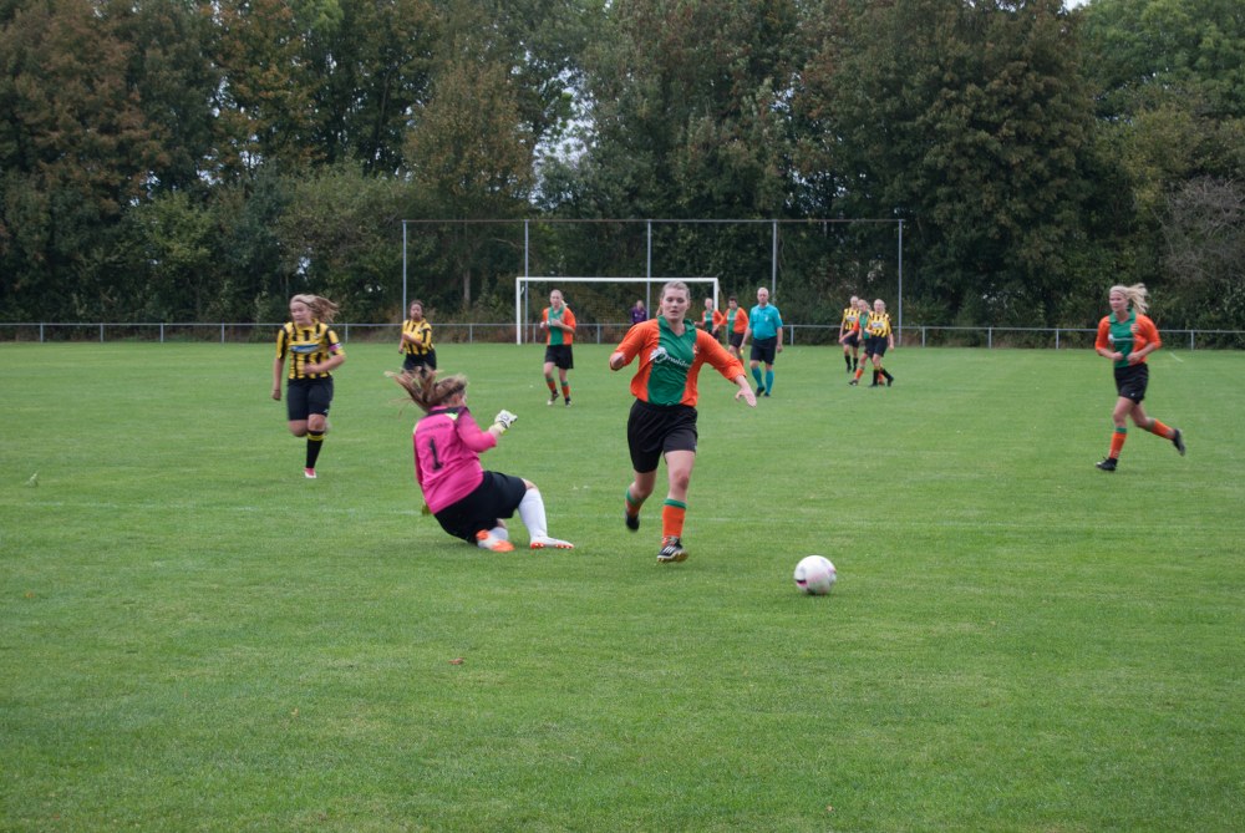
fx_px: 2856
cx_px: 622
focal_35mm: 82
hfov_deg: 24.6
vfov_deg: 16.6
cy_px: 416
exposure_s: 1/125
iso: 140
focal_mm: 55
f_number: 5.6
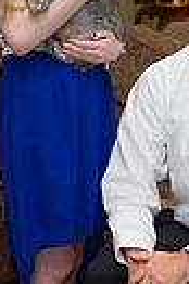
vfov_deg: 12.5
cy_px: 152
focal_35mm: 165
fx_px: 1303
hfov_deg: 8.2
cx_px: 236
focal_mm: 48
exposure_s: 1/125
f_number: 2.8
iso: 1600
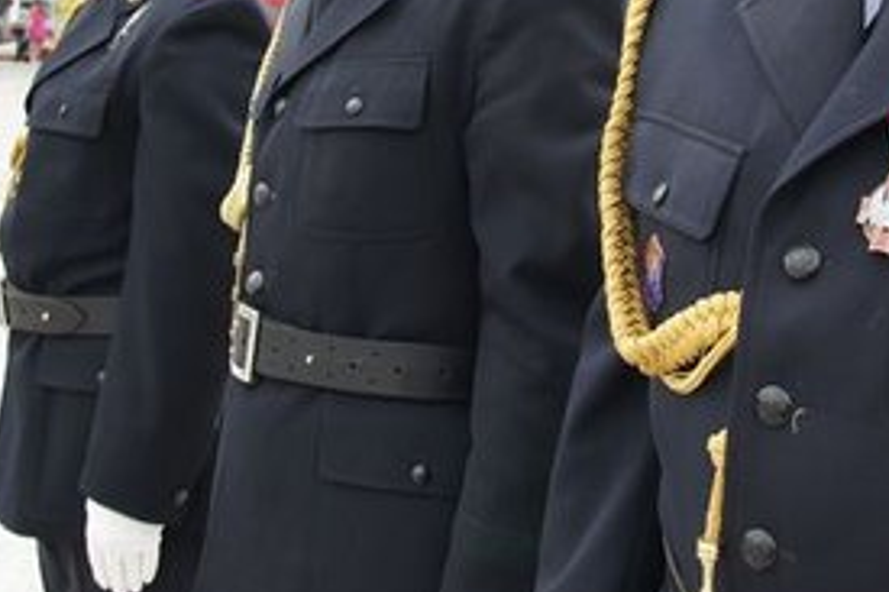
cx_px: 533
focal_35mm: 60
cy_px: -58
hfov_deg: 33.2
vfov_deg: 21.4
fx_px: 1485
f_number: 5.6
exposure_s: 1/60
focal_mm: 17
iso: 100
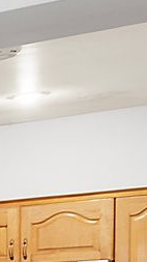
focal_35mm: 155
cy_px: 346
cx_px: -832
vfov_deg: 13.4
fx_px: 1076
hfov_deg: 4.6
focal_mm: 15
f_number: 8
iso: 400
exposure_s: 1.3
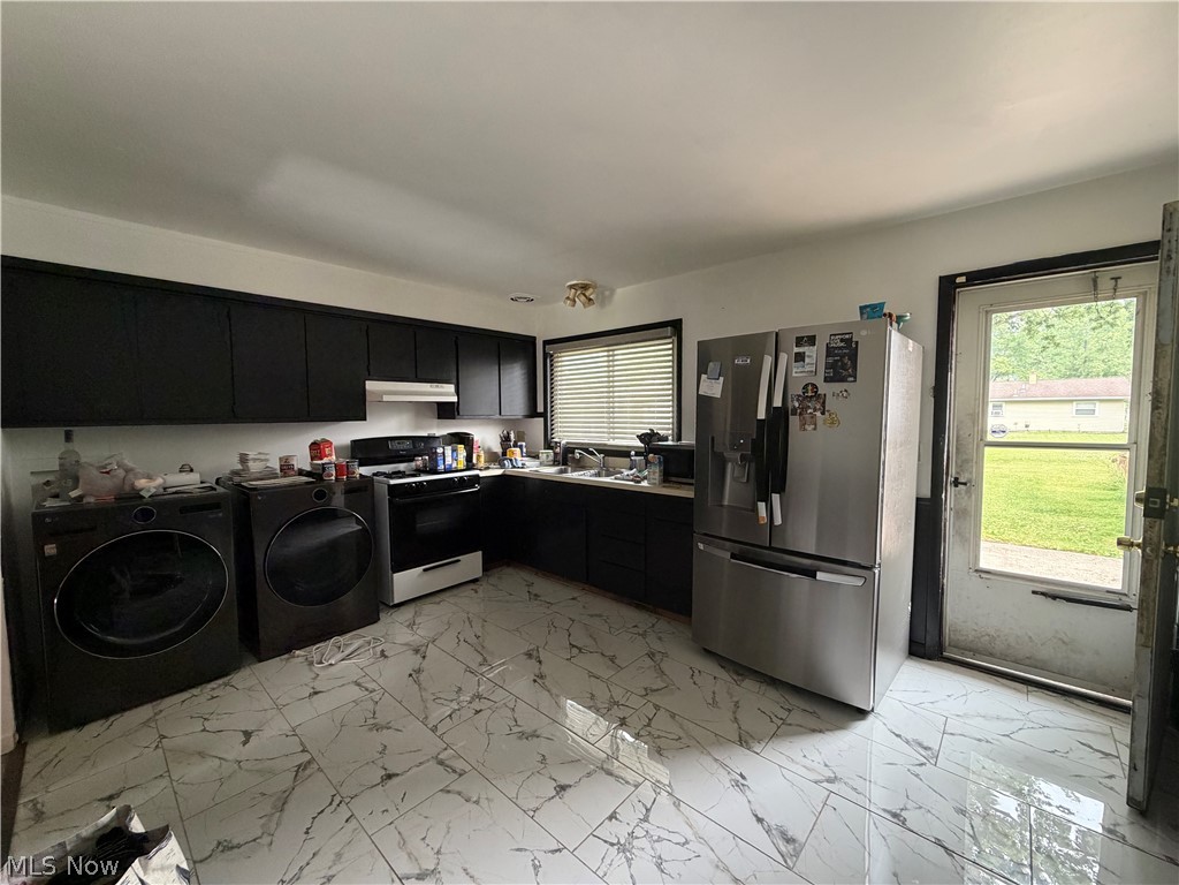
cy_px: 442
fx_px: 477
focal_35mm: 14
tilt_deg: -3.7
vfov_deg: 85.7
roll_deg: +0.4
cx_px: 590
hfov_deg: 102.1
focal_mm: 2.22
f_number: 2.2
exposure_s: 1/64
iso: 320
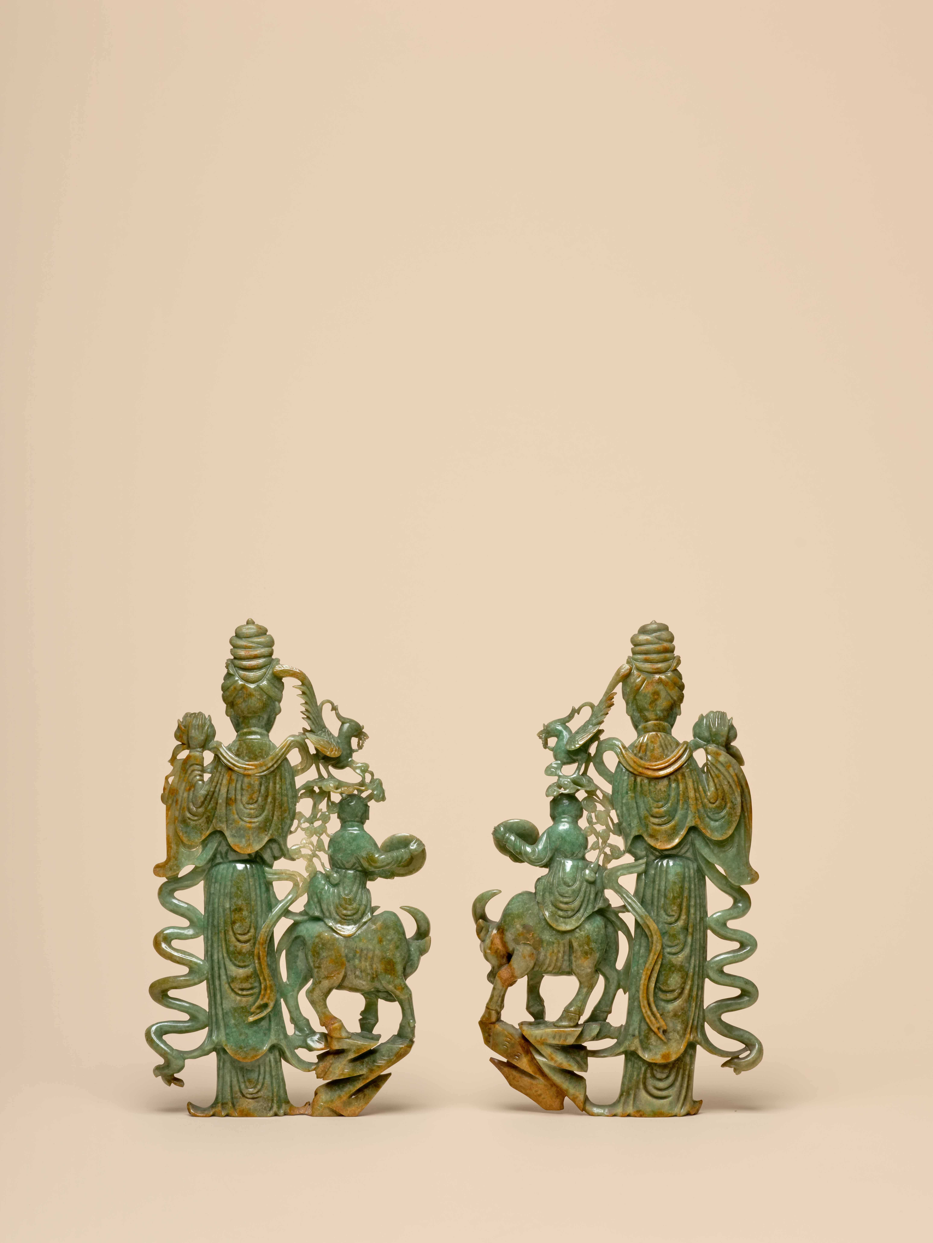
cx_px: 466
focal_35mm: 95
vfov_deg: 20.7
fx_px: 3414
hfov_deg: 15.6
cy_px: 622
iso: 100
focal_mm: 120
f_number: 22
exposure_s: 1/125
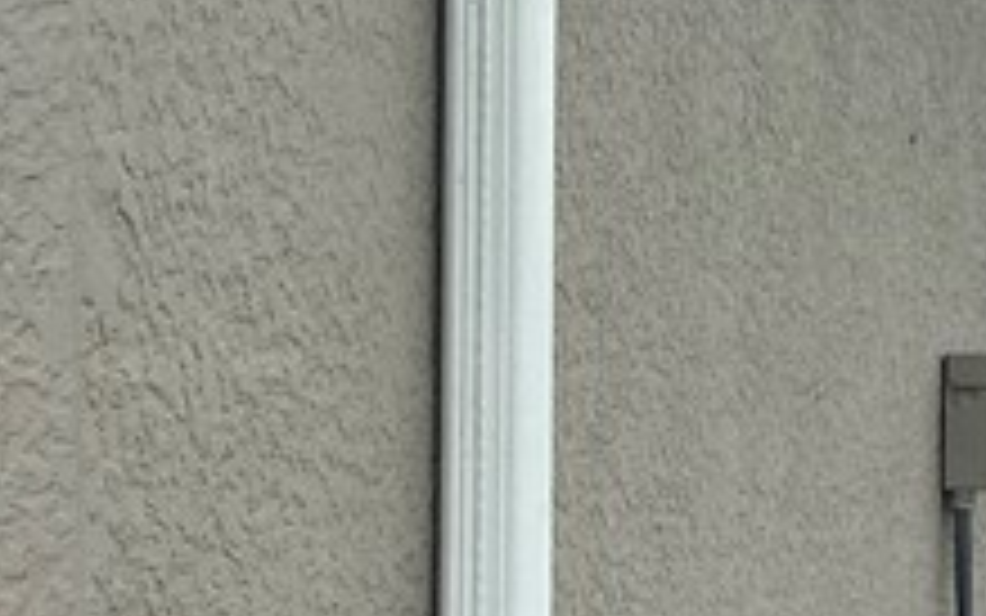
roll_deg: -1.3
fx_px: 3467
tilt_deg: -2.2
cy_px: 616
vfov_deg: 10.1
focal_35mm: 129
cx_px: 477
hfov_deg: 16.2
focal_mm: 4.25
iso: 32
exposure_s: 1/1218
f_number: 1.8
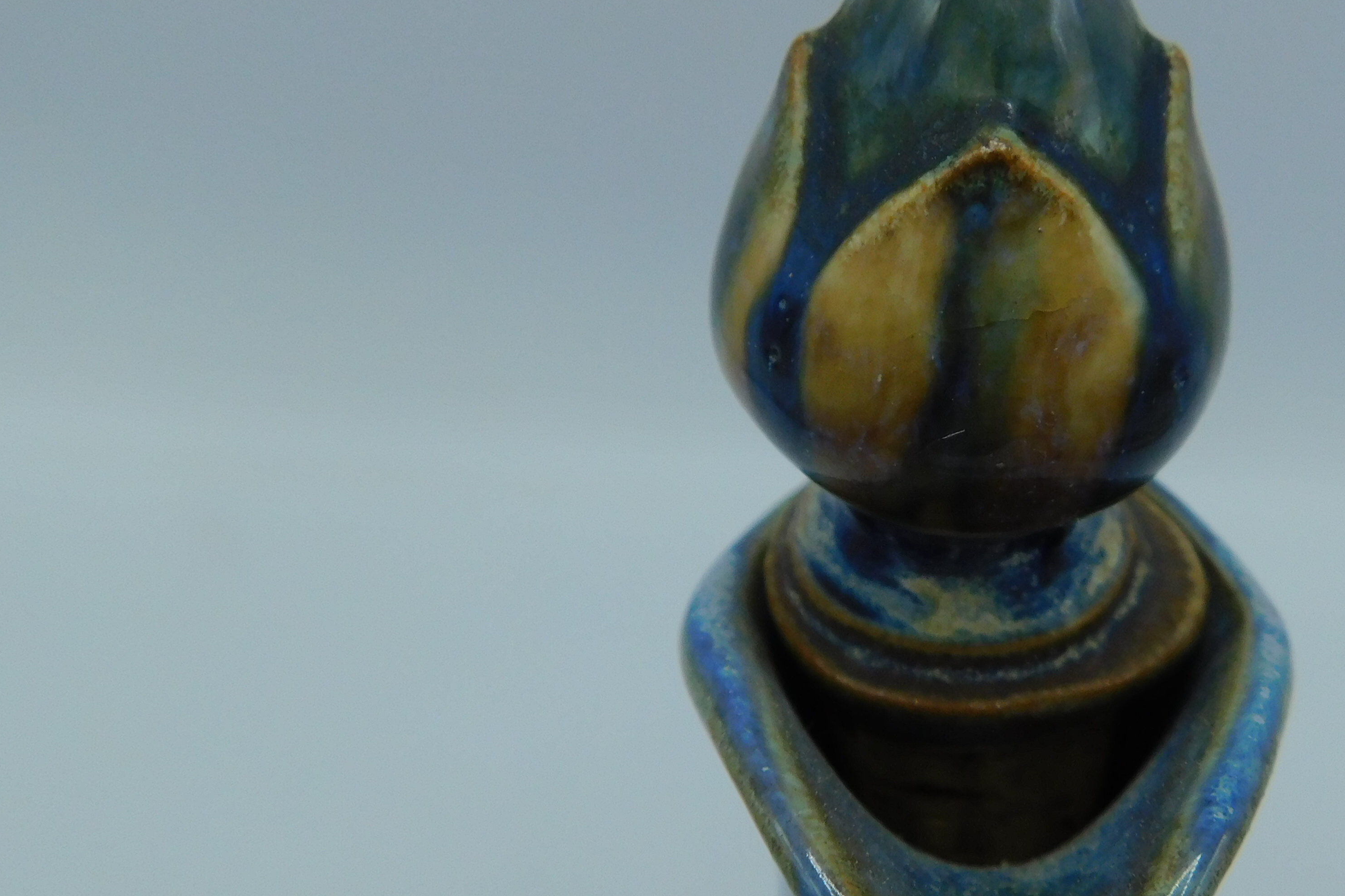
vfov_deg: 35.8
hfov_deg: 50.5
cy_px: 546
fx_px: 1382
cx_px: 940
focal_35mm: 37
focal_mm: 4
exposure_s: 1/800
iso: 125
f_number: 3
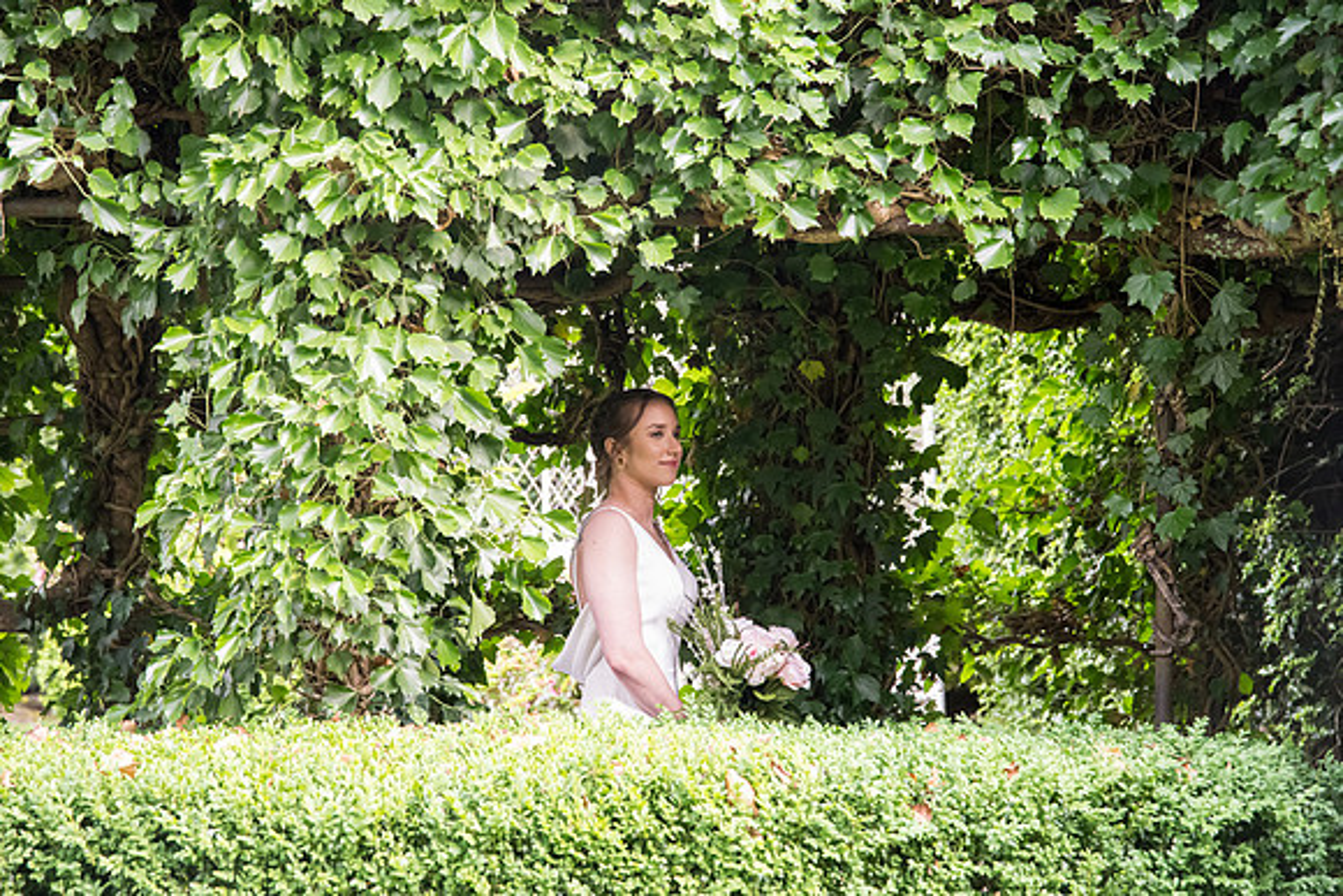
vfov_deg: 19.5
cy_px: 448
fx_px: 2612
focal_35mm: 70
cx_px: 672
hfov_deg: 28.8
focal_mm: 70
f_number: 4
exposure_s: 1/320
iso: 4000
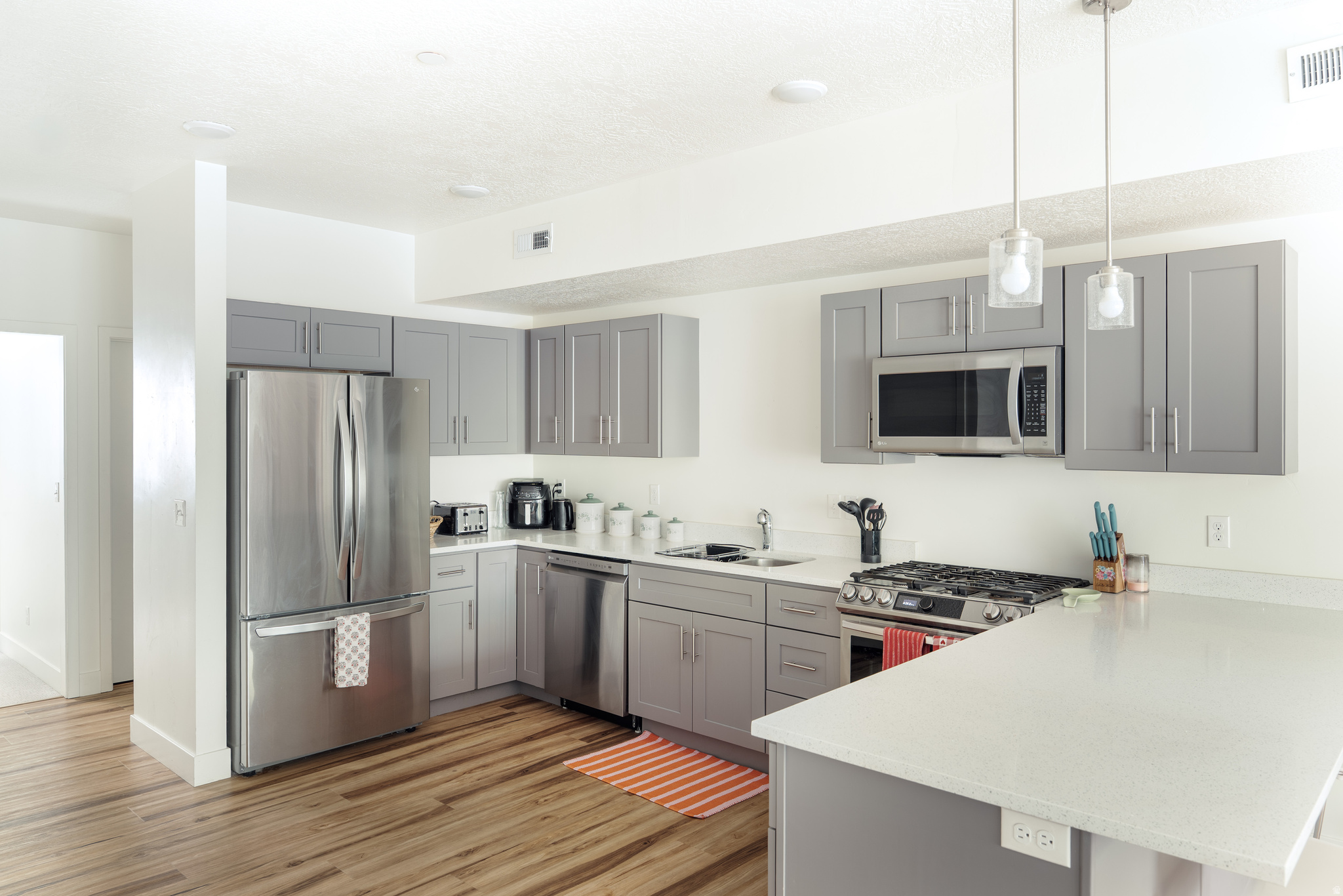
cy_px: 448
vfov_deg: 53.1
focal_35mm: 24
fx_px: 895
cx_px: 672
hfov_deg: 73.7
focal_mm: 24
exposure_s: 2.5
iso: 100
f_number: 6.3
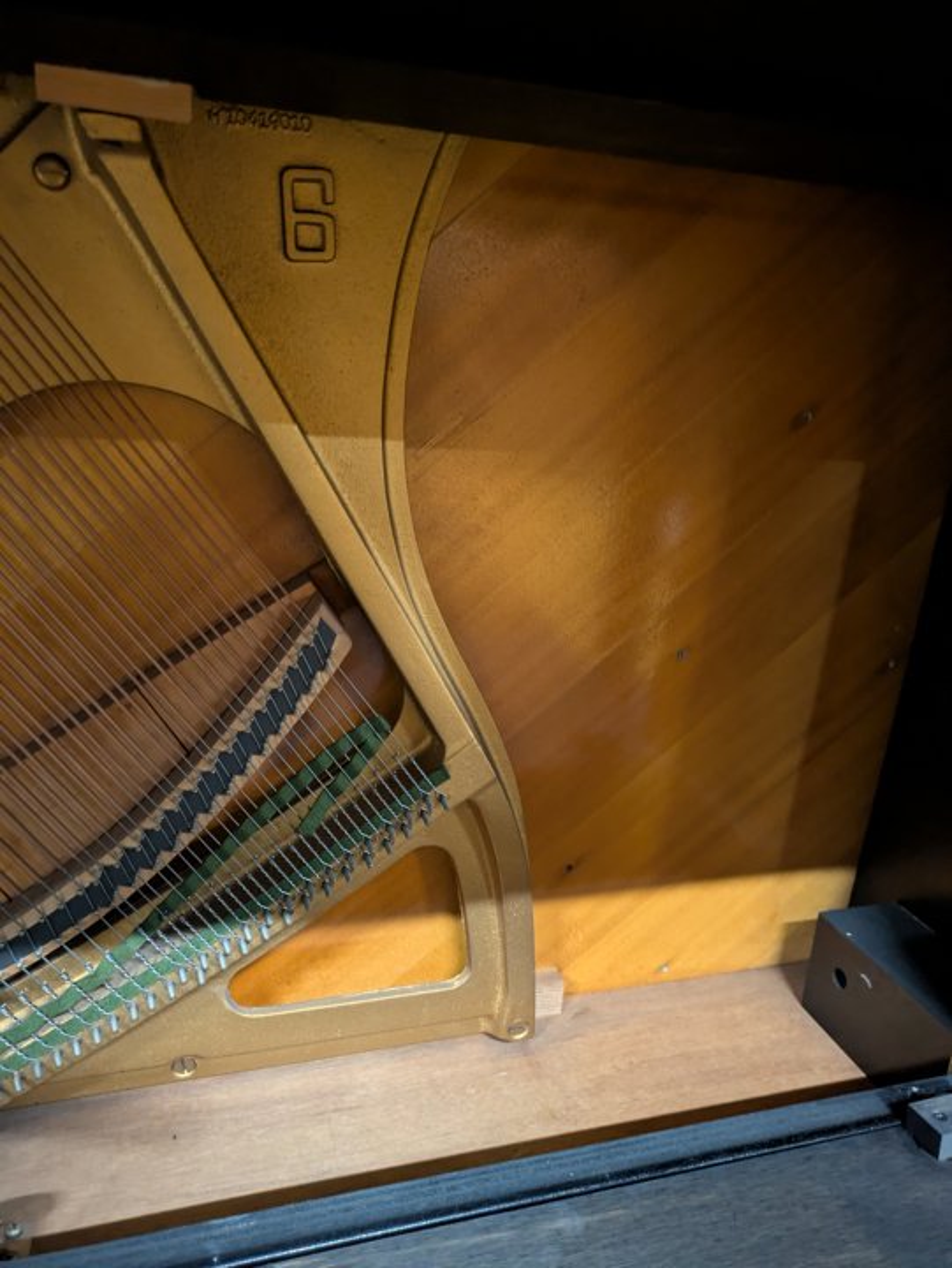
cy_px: 634
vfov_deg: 69.4
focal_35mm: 25
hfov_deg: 54.9
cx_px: 476
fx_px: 916
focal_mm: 5.43
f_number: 1.89
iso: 718
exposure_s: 1/16.7
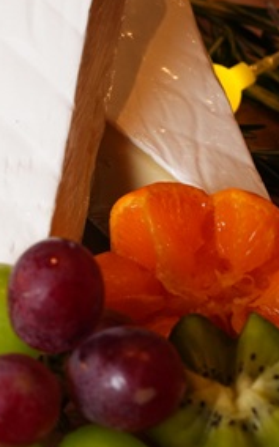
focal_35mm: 176
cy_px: 120
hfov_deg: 7.3
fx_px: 2146
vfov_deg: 11.9
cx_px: -125
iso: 1600
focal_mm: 70
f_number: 8
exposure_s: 1/160
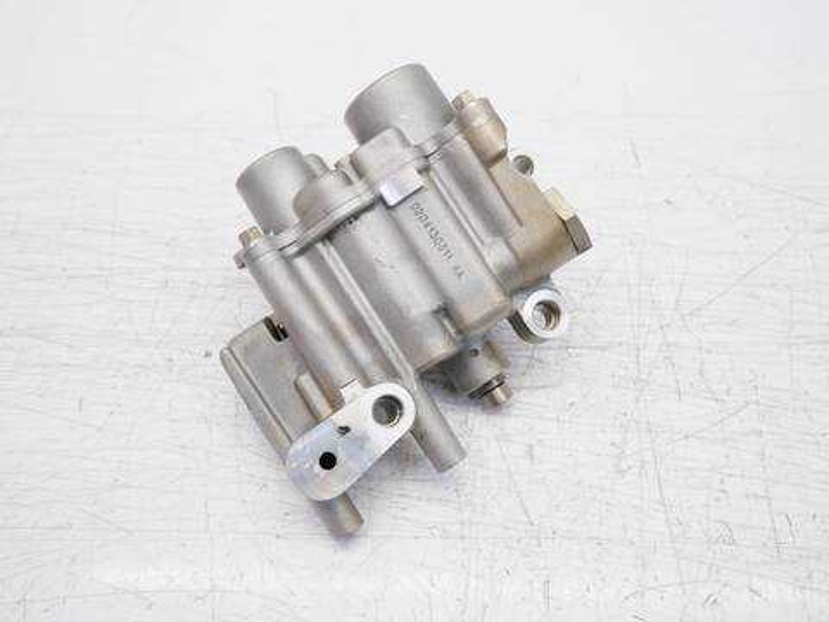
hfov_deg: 54.0
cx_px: 414
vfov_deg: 41.8
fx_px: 814
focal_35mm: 34
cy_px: 311
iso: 200
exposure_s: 1/100
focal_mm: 17
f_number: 4
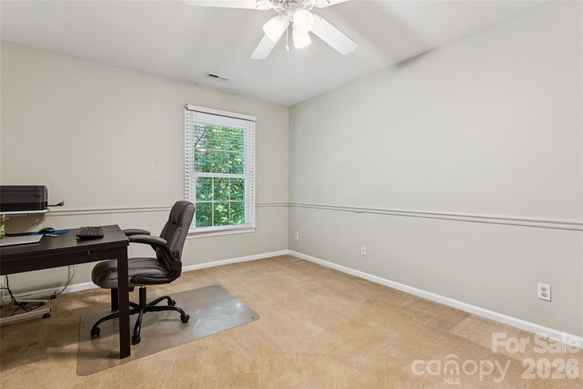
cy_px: 194
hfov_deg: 94.6
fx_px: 269
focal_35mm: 17
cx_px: 292
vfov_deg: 71.7
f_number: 13
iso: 100
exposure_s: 1.6
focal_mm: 16.6
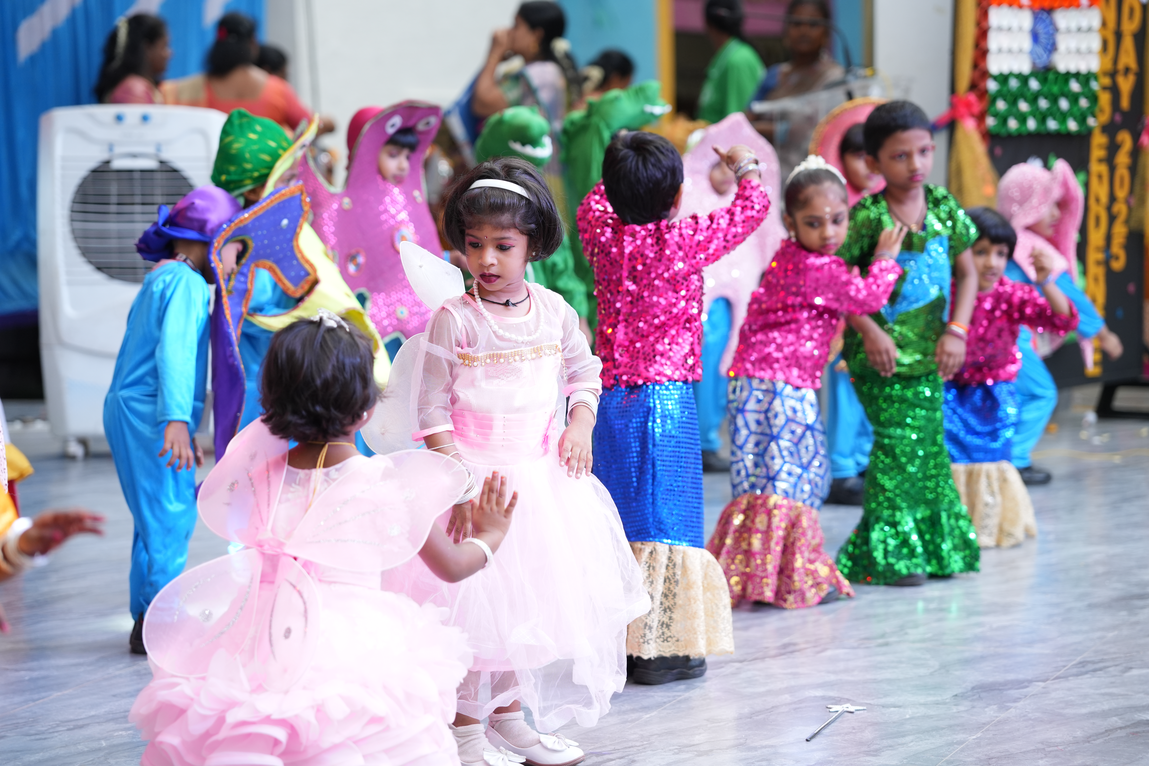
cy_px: 383
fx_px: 3351
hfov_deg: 19.5
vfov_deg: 13.0
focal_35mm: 105
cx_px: 574
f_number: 3.5
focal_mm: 105
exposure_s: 1/640
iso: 640
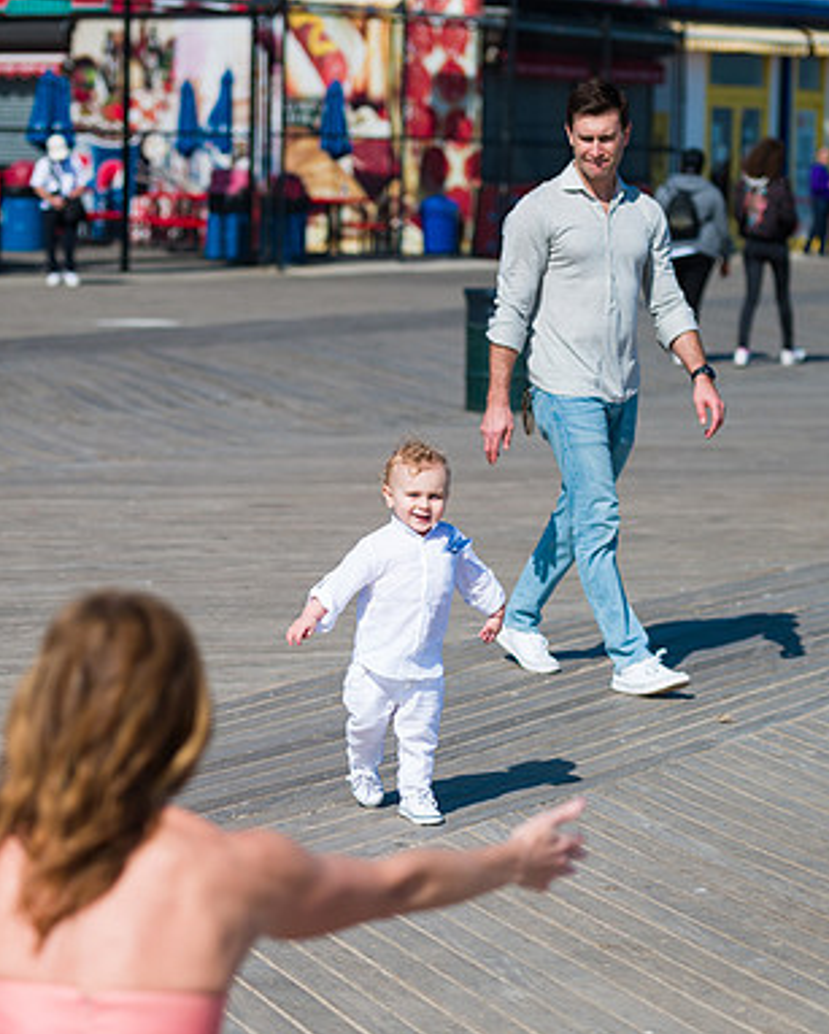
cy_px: 518
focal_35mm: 122
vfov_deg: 15.8
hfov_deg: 12.7
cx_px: 383
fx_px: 3737
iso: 200
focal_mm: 86
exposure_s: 1/6400
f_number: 3.2
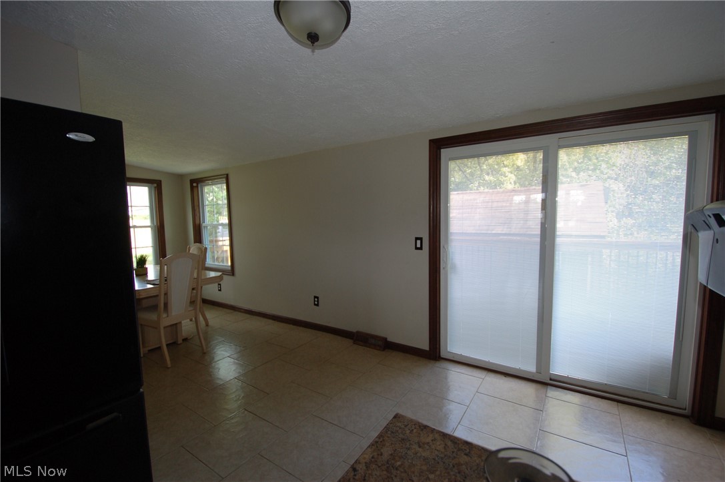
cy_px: 241
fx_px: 302
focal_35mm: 15
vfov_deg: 77.2
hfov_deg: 100.5
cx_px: 362
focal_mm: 10
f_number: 4
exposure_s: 1/60
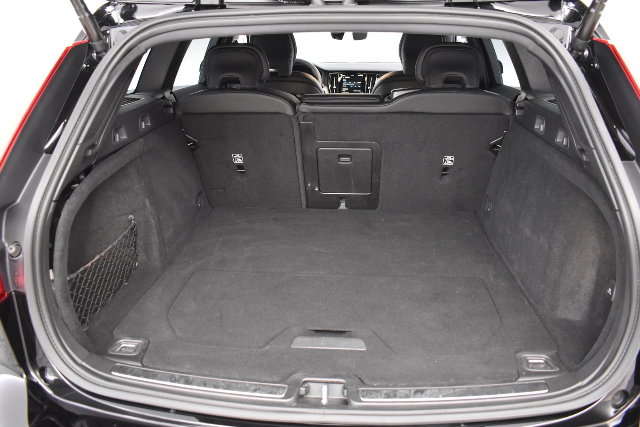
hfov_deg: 67.4
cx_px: 320
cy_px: 214
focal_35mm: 27
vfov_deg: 47.9
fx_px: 480
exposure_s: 1/15
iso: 3200
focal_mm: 18
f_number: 3.5
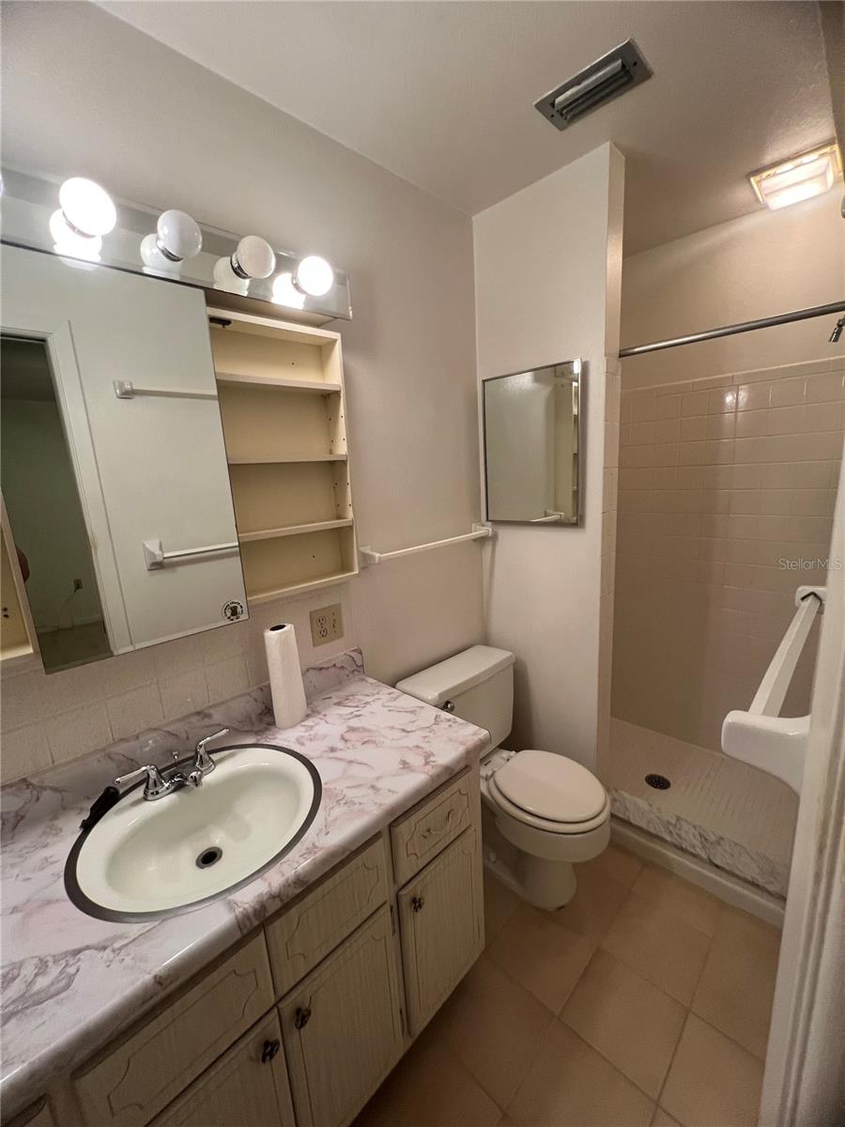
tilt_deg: -10.3
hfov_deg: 89.9
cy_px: 564
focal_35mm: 13
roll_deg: +3.5
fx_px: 423
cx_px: 422
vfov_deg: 106.2
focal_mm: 1.57
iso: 250
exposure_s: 1/120
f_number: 1.8
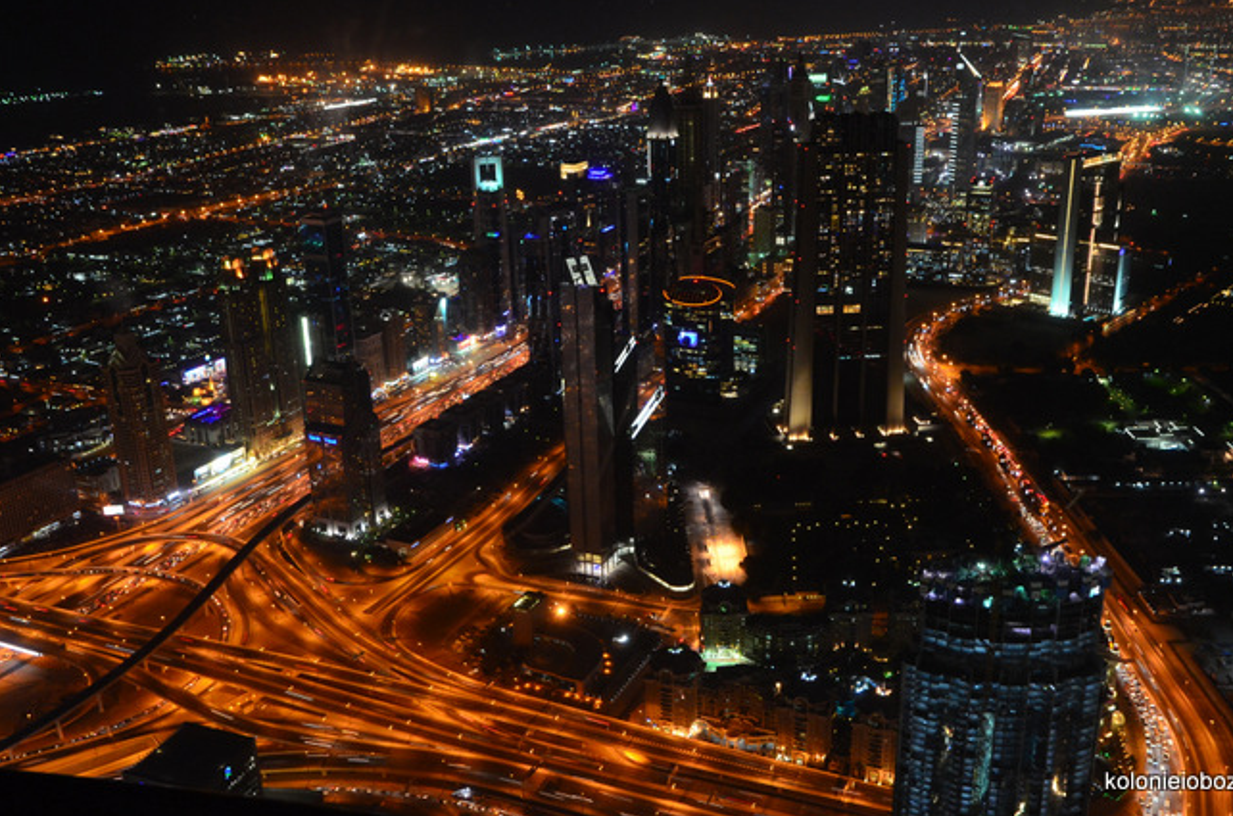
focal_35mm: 36
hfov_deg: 53.2
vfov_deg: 36.7
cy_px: 378
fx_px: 1230
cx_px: 653
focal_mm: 22
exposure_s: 1/1.3
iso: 1600
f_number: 6.3
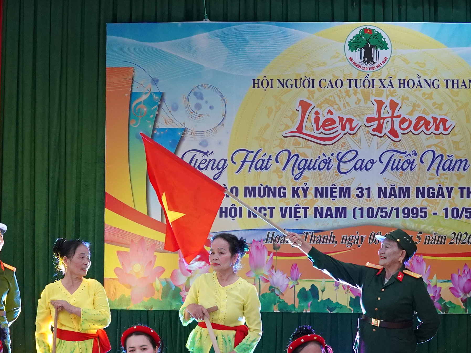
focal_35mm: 76
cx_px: 168
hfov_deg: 25.6
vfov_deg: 19.4
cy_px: 195
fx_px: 1034
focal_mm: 24
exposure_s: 1/160
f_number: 4
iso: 3200
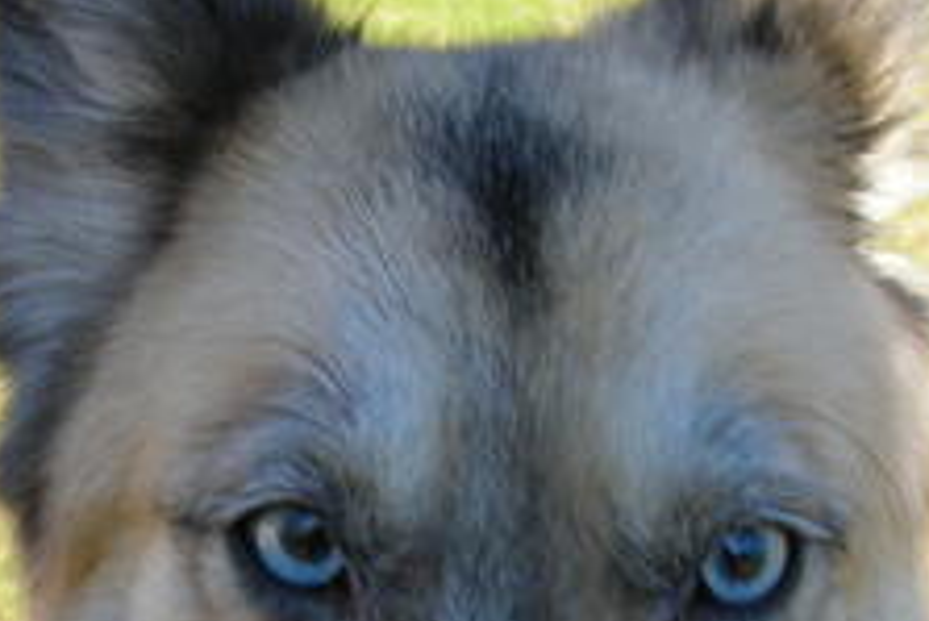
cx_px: 429
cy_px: 575
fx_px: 2169
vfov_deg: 16.1
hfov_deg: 24.2
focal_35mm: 84
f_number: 3.3
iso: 50
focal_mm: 6.8
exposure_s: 1/191
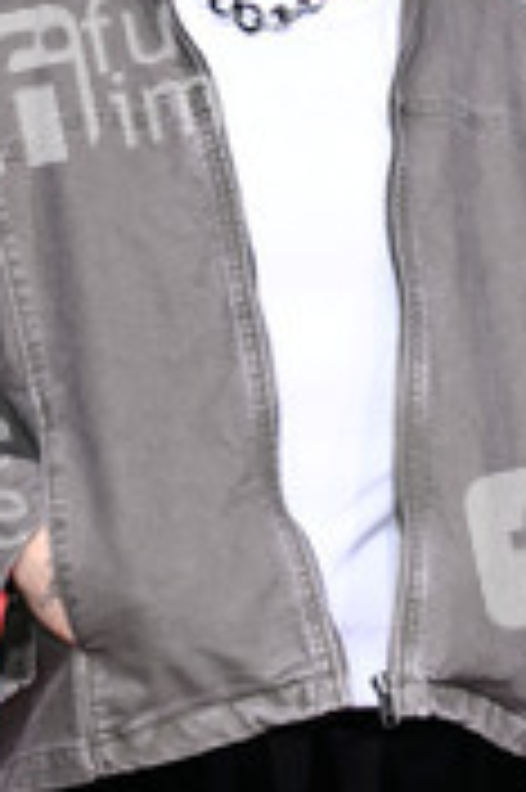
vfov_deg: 7.3
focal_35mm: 284
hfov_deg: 4.8
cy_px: 297
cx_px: 288
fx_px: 6236
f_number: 5.6
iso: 400
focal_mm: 125
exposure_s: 1/250
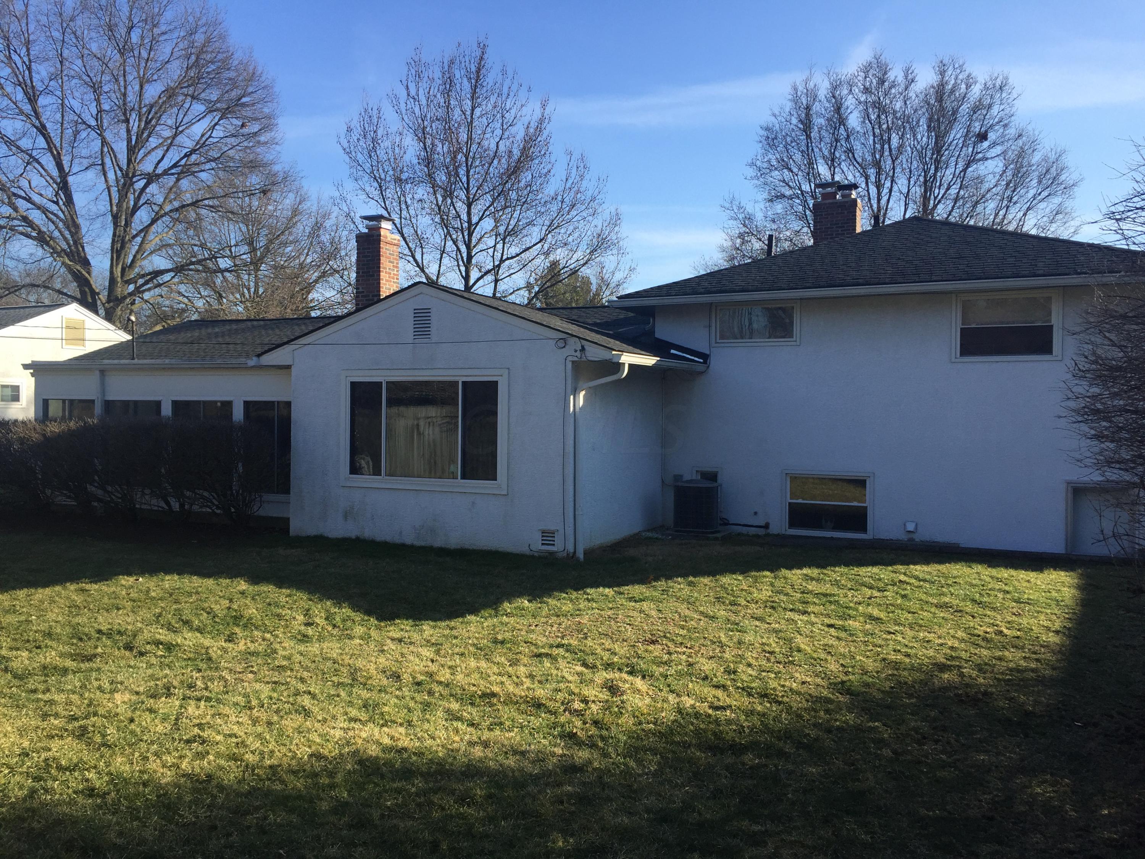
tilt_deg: -1.7
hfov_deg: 61.7
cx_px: 572
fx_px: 959
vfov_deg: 48.2
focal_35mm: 29
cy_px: 430
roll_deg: +0.0
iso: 32
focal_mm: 4.15
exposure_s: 1/1130
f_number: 2.2
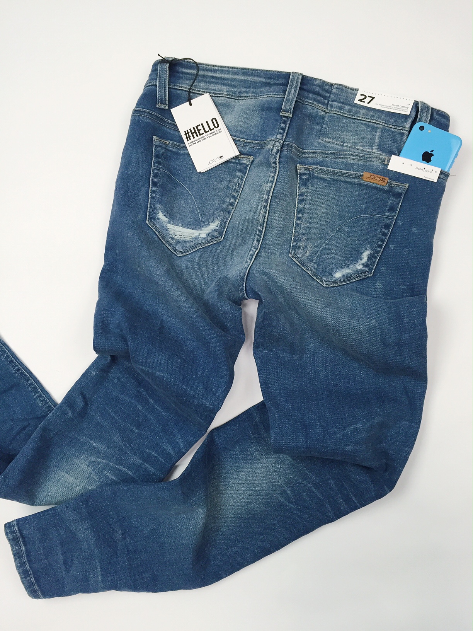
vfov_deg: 61.7
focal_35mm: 29
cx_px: 236
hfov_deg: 48.2
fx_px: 528
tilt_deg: -77.2
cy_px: 316
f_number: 2.2
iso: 80
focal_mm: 4.15
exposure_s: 1/30
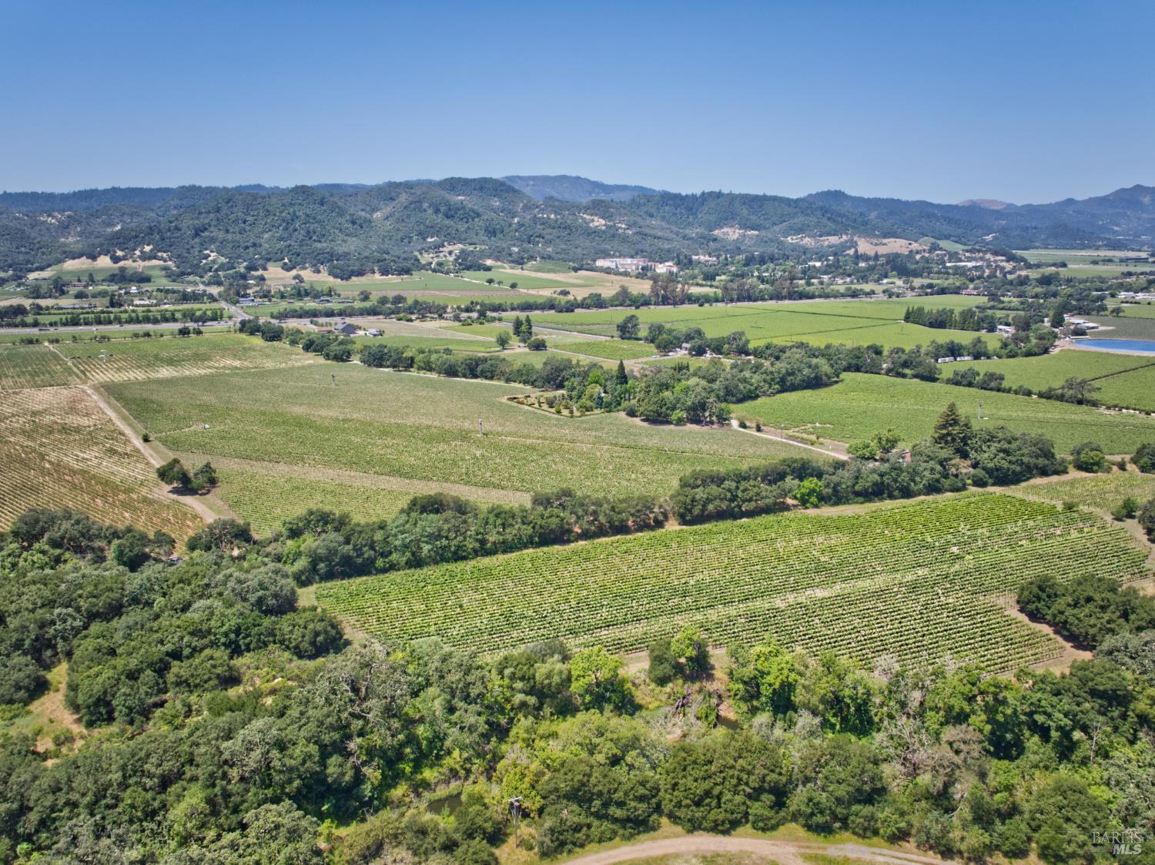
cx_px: 578
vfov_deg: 56.8
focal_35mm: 24
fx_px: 800
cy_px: 432
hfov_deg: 71.6
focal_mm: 12.3
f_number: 6.3
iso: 100
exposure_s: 1/400
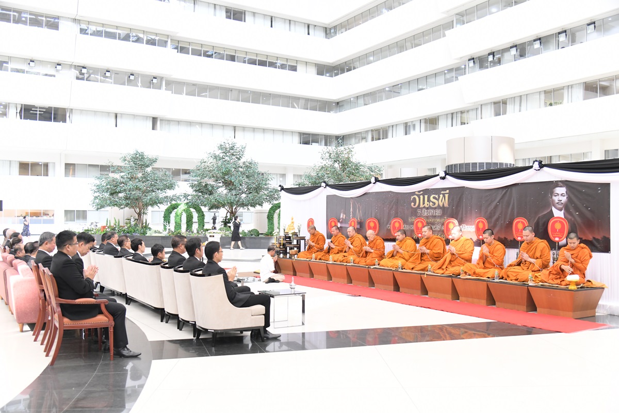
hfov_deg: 58.7
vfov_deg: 41.1
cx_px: 310
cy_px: 206
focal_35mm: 32
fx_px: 550
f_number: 4.5
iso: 1600
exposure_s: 1/100
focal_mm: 32
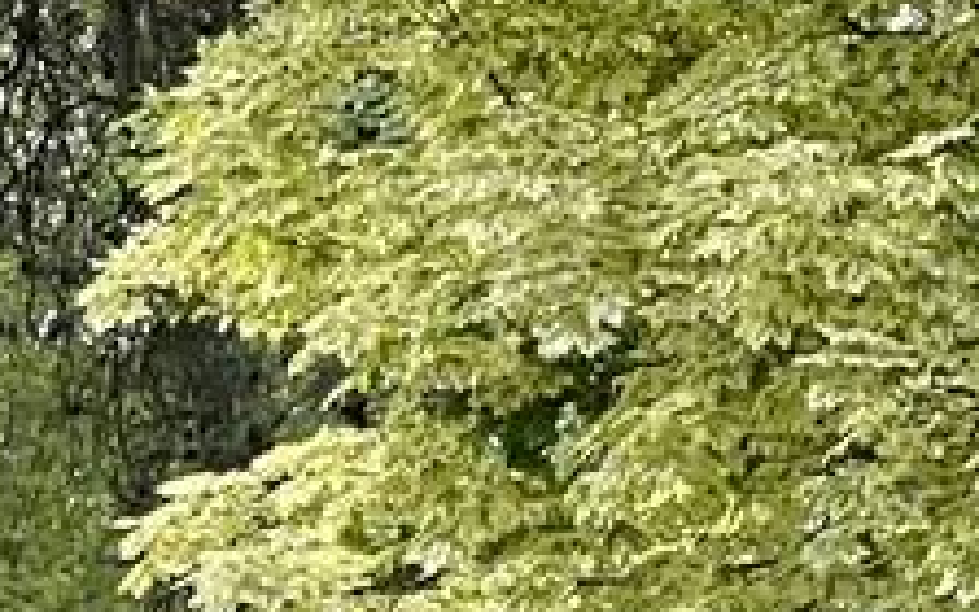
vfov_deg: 2.7
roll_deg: +0.9
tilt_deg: +4.2
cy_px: 289
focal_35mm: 484
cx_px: 573
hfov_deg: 4.3
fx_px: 12914
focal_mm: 7.5
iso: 20
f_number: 2.2
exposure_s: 1/481
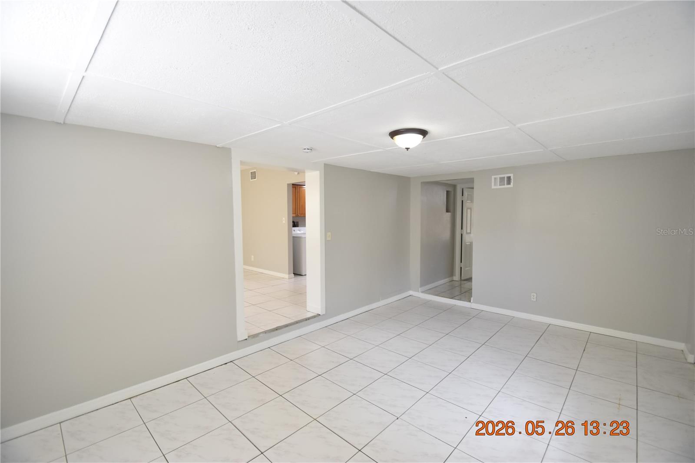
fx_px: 290
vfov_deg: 77.3
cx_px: 348
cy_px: 232
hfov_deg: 100.4
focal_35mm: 15
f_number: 3.5
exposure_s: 1/90
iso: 800
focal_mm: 10
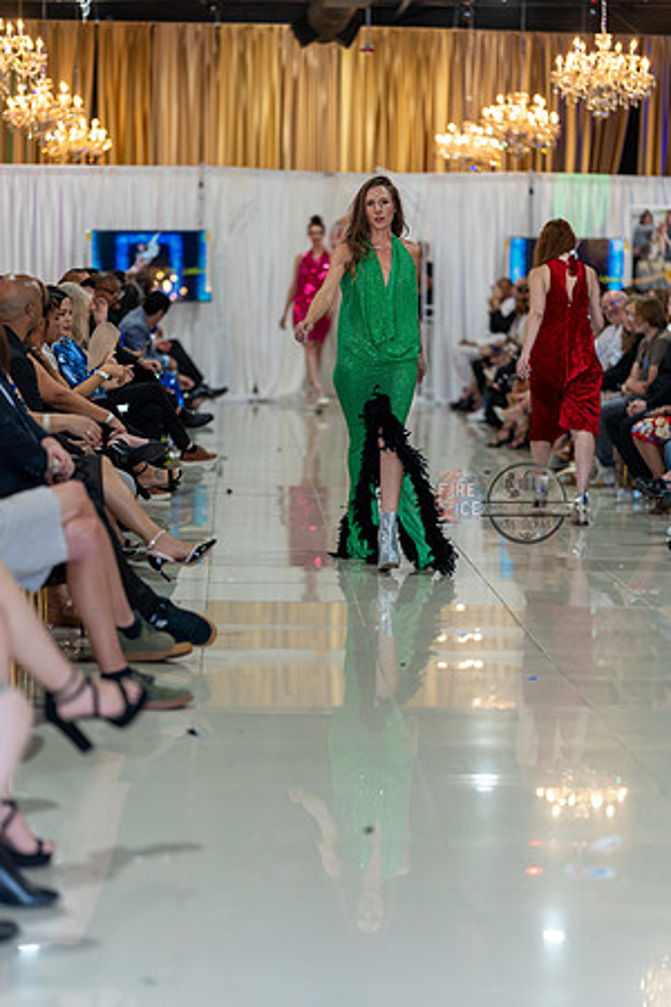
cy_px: 504
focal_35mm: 85
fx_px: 2376
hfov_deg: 16.1
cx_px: 336
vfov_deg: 23.9
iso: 100
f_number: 1.4
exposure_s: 1/160
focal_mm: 85
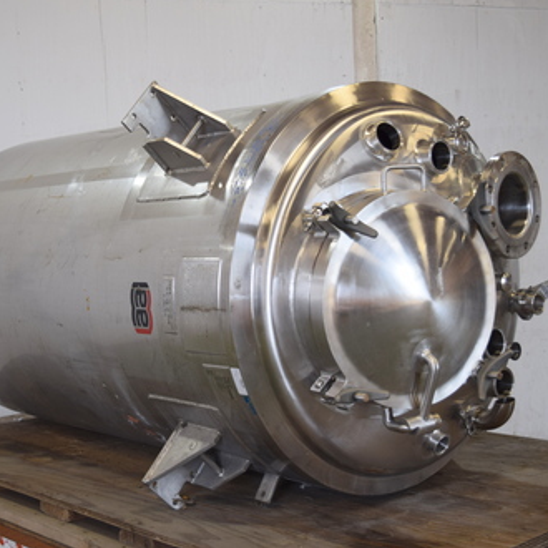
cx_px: 199
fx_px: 1039
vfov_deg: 29.6
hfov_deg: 29.4
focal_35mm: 58
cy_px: 273
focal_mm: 30
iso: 400
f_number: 5
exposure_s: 1/100
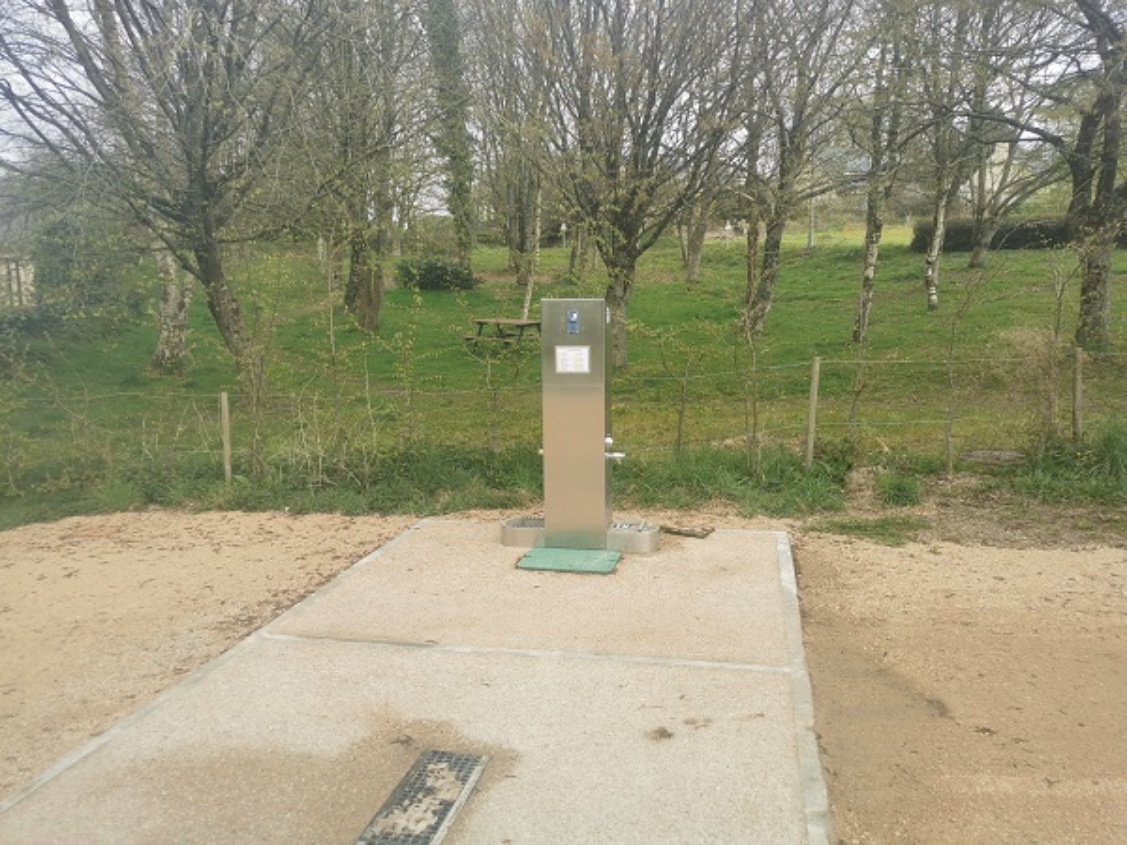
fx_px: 879
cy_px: 422
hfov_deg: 65.3
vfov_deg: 51.4
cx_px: 564
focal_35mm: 27
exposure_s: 1/1144
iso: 50
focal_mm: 5.58
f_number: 1.8
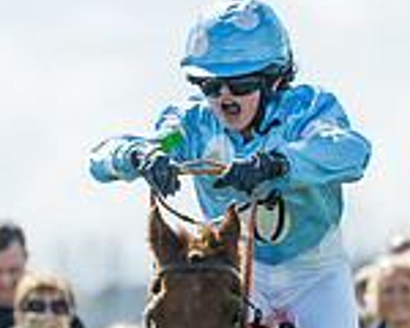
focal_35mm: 1526
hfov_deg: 1.3
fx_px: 18517
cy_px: 593
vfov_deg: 1.0
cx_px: 438
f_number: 4
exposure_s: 1/4000
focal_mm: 200
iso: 400
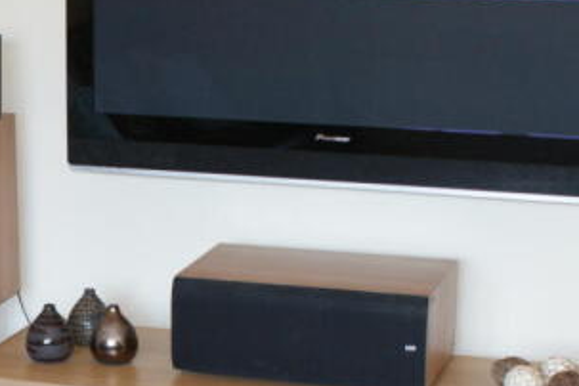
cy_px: 318
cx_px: 56
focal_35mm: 97
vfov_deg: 14.0
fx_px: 1560
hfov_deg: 20.6
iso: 400
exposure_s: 1/60
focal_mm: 30
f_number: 5
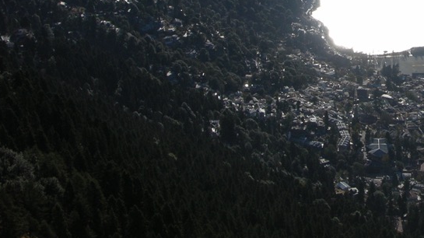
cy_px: -6
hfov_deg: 24.6
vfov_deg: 14.1
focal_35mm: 84
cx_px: 374
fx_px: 944
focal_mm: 8.9
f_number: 8
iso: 50
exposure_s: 1/277
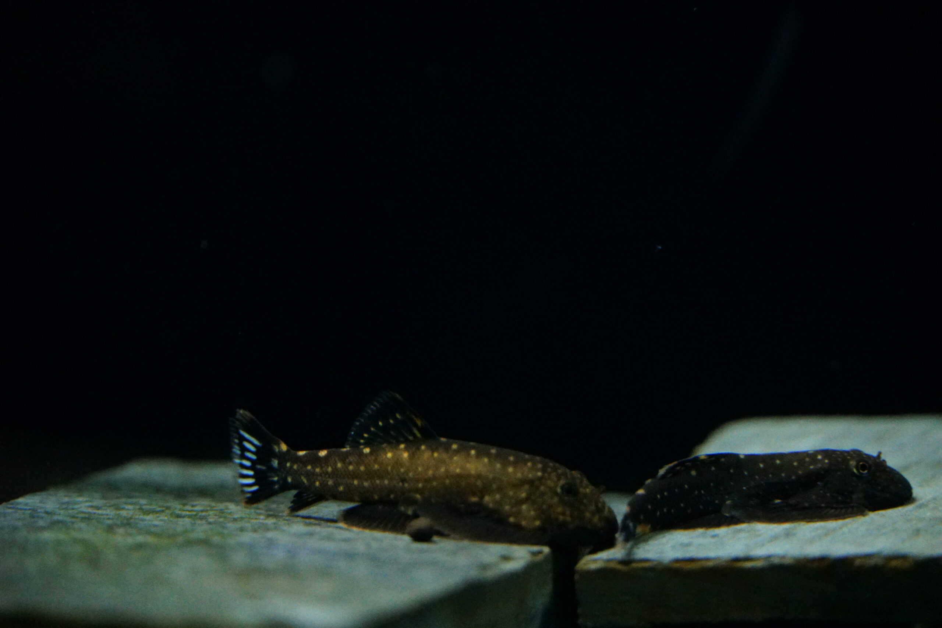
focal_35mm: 202
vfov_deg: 6.8
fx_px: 5299
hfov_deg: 10.2
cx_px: 471
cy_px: 314
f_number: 5.6
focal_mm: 135
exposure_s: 1/200
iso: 10000
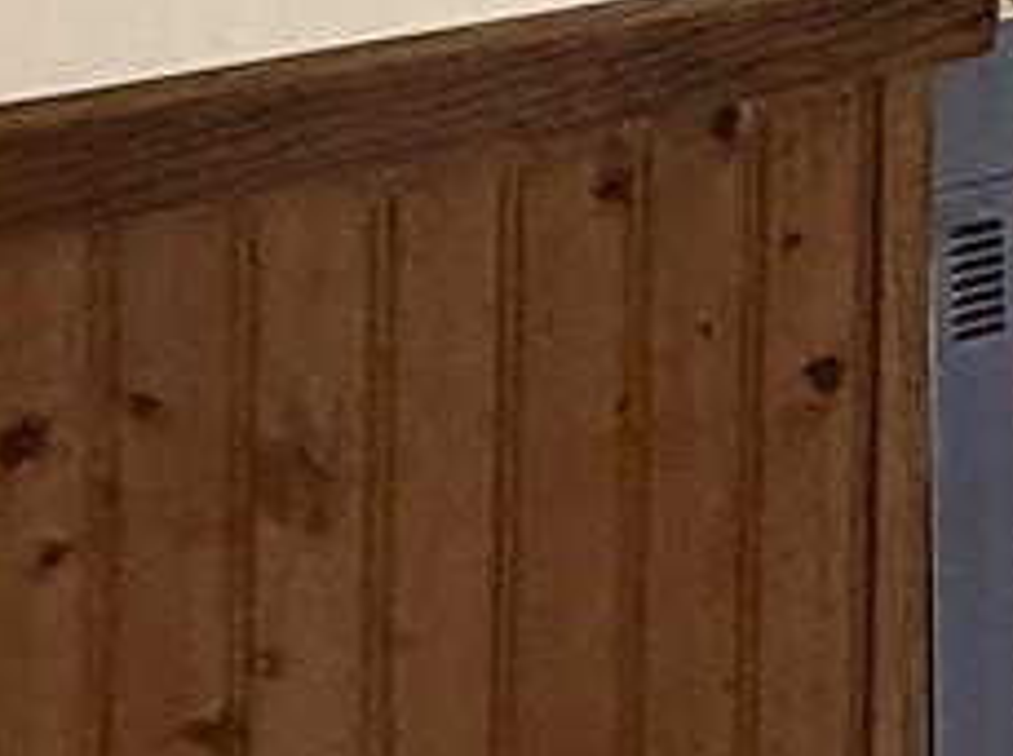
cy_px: -897
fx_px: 2863
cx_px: 2181
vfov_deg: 12.6
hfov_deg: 15.1
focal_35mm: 98
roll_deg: +0.4
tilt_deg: +1.0
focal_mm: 2.22
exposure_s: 1/120
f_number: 2.2
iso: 250
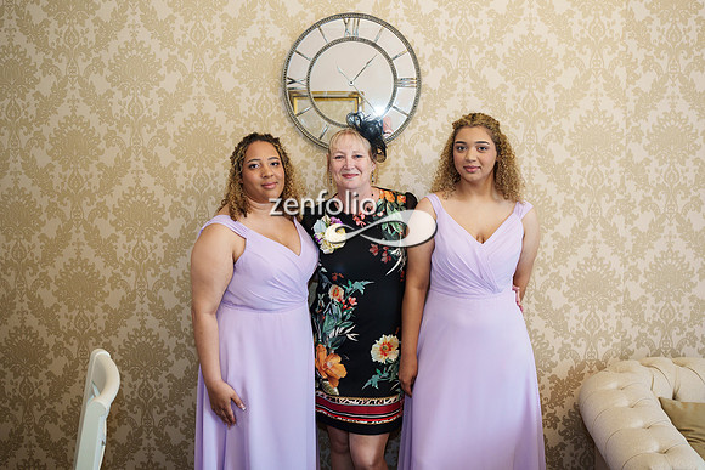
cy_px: 191
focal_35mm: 33
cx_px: 360
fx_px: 652
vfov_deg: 39.5
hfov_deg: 56.8
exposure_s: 1/100
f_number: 2.8
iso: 800
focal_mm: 28
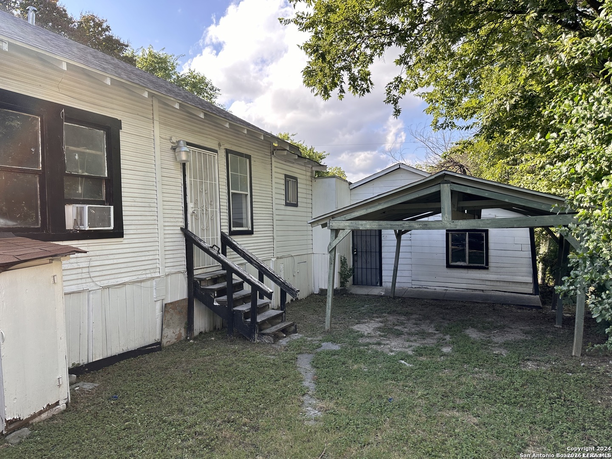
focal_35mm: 24
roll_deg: +0.6
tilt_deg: +1.8
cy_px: 230
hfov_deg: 71.6
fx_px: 424
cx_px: 306
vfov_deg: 56.8
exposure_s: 1/952
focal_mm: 6.86
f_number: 1.78
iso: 80
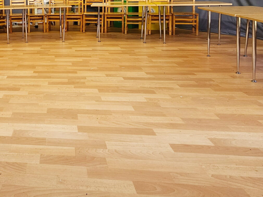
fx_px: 251
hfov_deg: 48.3
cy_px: 16
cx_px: 16
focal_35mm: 33
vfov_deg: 39.5
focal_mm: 2.2
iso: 80
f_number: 2.2
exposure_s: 1/195
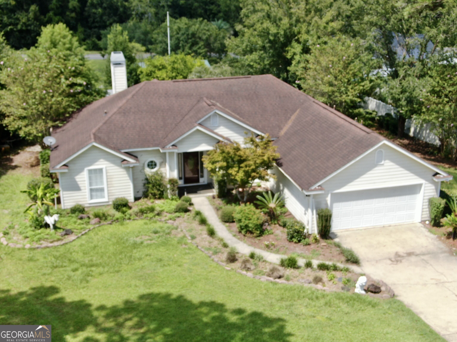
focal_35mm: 46
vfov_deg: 31.5
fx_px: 607
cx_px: 228
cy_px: 171
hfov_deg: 41.2
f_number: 3.7
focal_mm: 8.23
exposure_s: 1/500
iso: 100
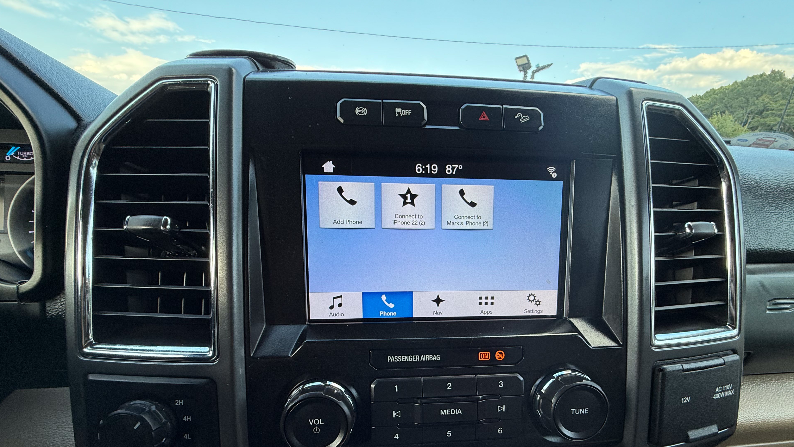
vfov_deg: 65.2
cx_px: 407
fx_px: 337
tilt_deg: -20.9
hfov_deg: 99.3
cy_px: 301
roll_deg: -1.2
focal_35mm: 16
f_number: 2.2
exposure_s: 1/99
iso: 50
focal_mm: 2.22
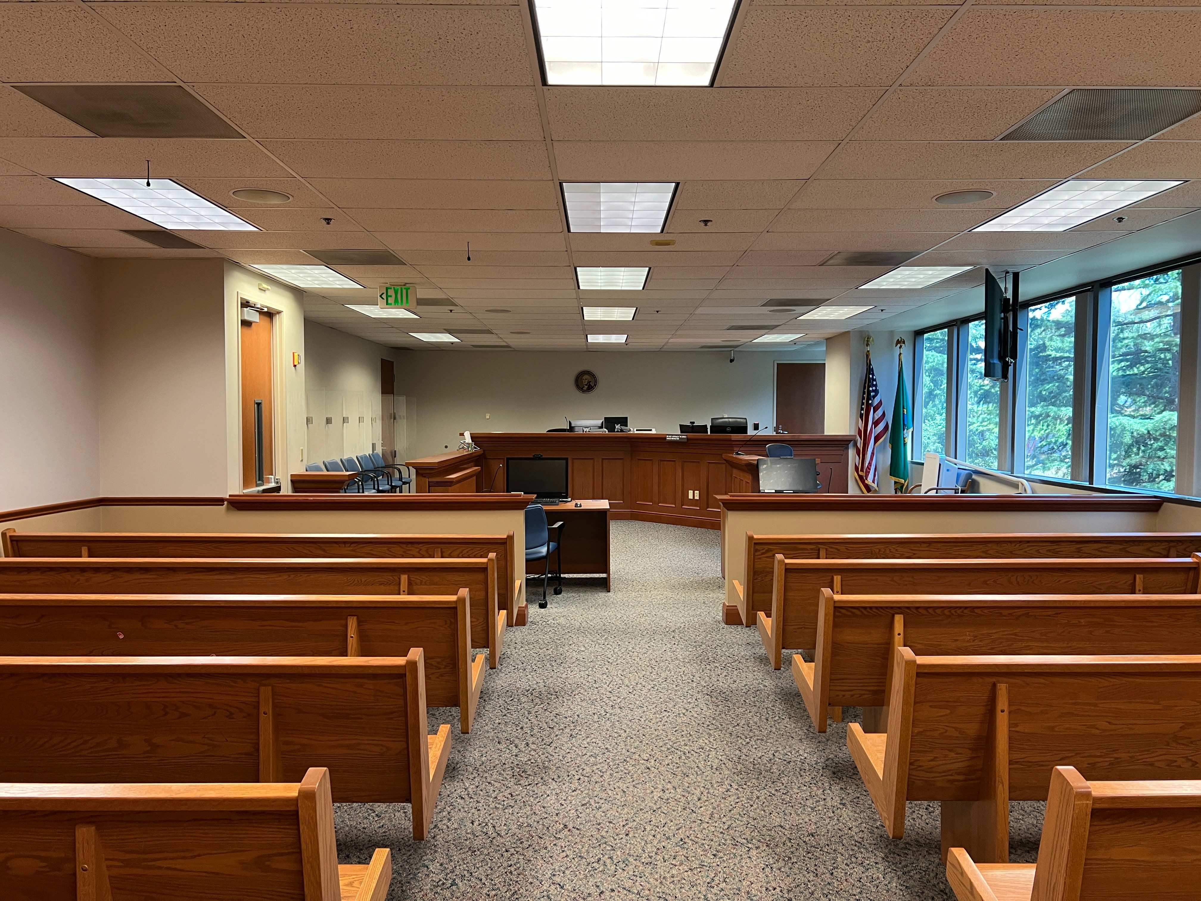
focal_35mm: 26
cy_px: 450
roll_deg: -0.5
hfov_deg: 67.3
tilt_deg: -3.7
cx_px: 600
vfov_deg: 53.1
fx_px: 902
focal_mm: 5.7
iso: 100
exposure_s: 1/60
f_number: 1.5
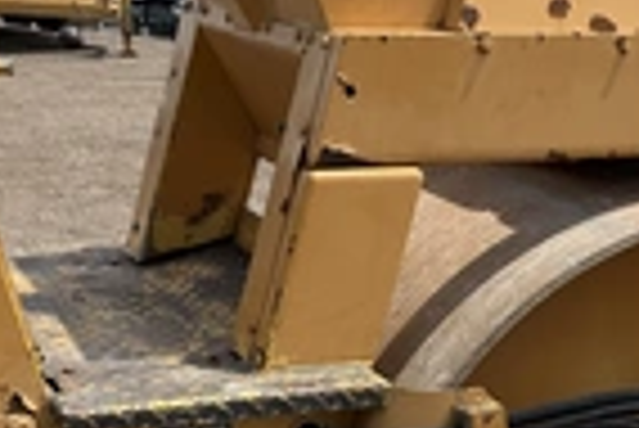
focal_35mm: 85
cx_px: 526
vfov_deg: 16.0
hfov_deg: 23.5
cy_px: 365
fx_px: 1510
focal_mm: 3
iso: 25
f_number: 1.8
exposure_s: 1/1076
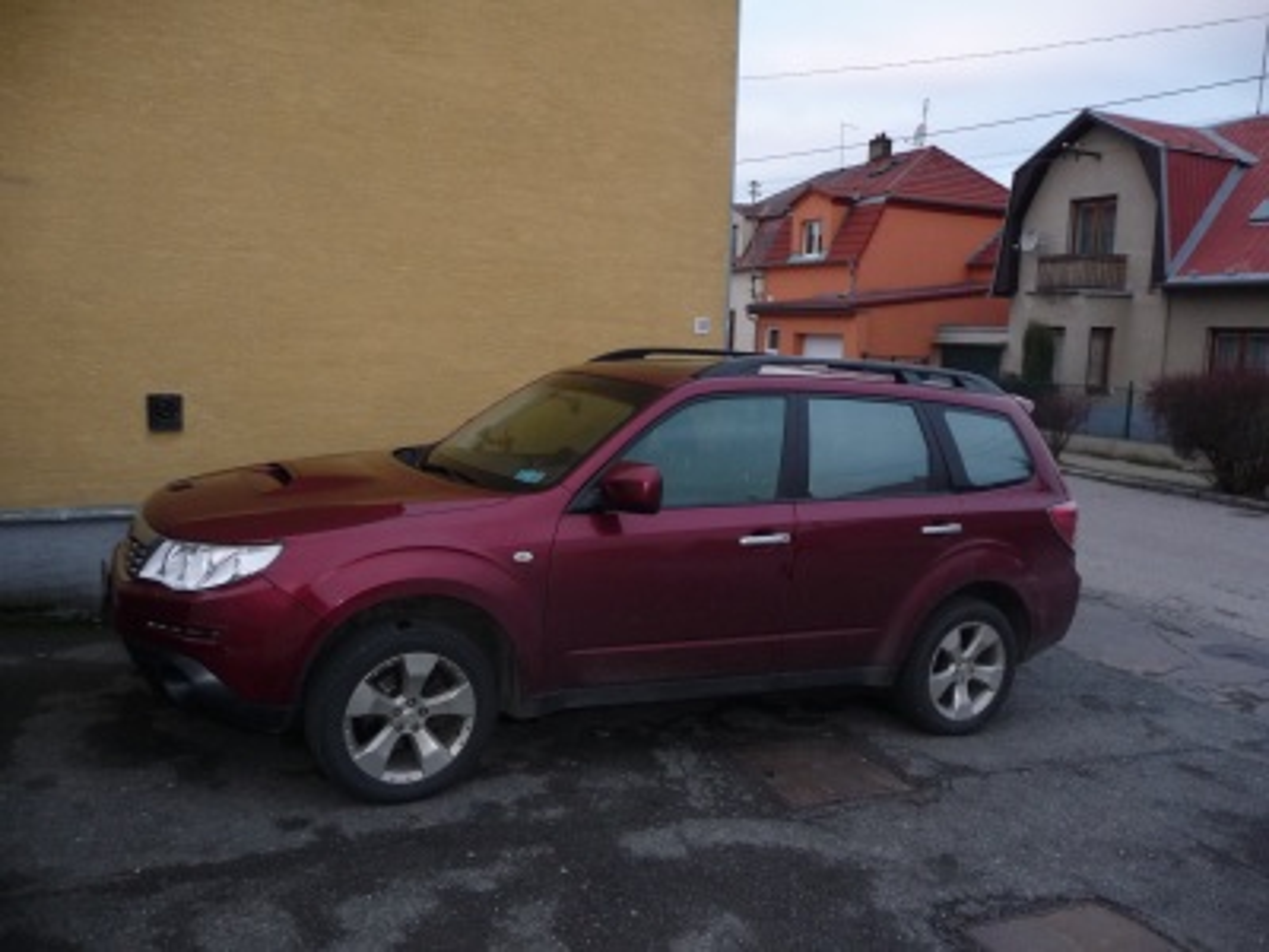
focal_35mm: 28
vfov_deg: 49.7
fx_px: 1026
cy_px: 476
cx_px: 634
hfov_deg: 63.4
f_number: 3.3
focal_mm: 4.7
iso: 200
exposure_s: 1/30
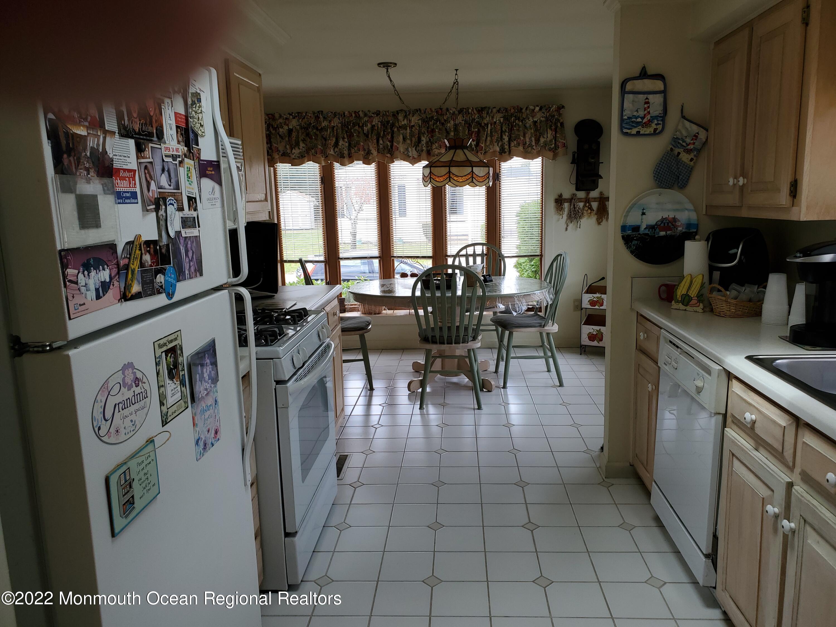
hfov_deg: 67.3
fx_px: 628
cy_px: 314
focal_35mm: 26
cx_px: 418
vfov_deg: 53.1
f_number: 2.4
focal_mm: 4.3
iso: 50
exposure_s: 1/156
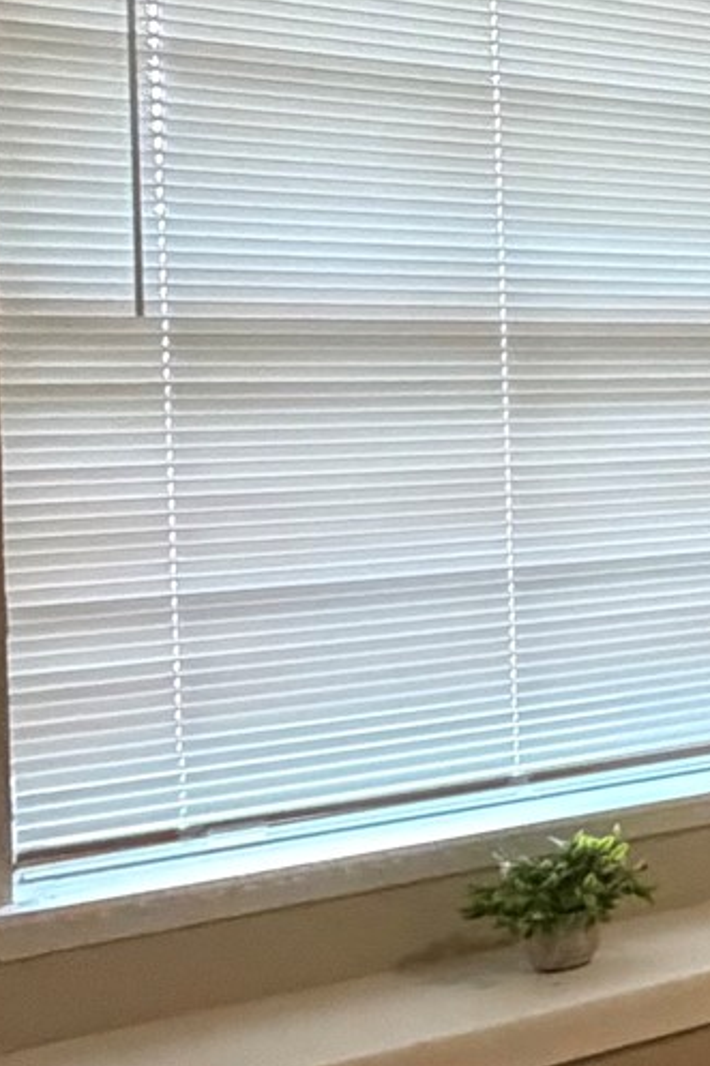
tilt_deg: -1.2
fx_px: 1776
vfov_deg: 33.3
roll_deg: +0.6
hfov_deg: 13.2
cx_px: 1892
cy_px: 414
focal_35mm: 60
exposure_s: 1/60
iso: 640
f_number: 2.2
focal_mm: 2.22
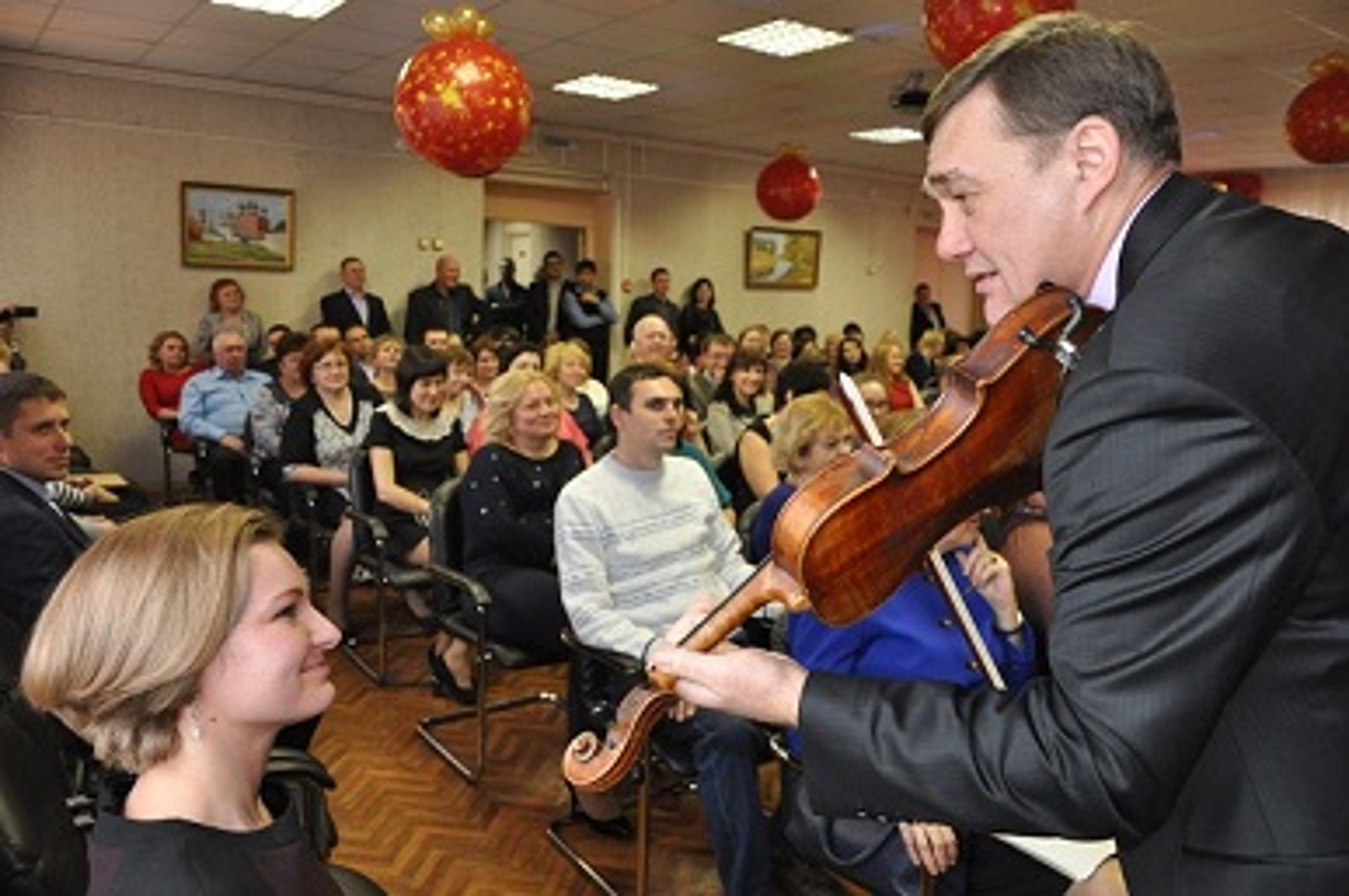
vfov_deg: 47.8
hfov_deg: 67.4
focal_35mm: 27
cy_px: 448
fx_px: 1010
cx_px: 674
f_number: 3.5
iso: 800
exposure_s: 1/60
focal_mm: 18
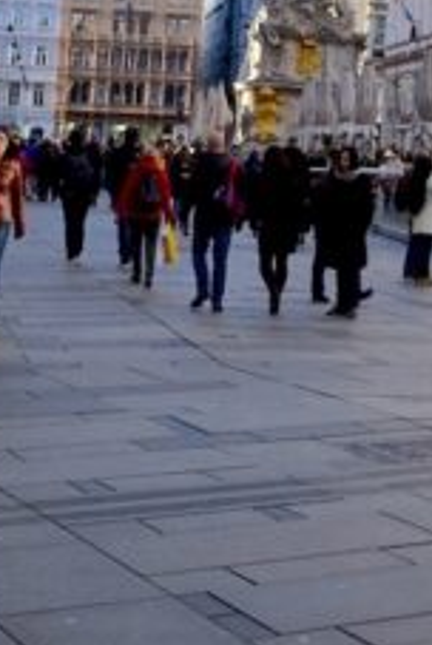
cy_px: -85
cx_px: 594
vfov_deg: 20.3
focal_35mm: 95
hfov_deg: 13.8
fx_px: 1705
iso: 400
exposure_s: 1/250
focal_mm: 18
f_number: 10
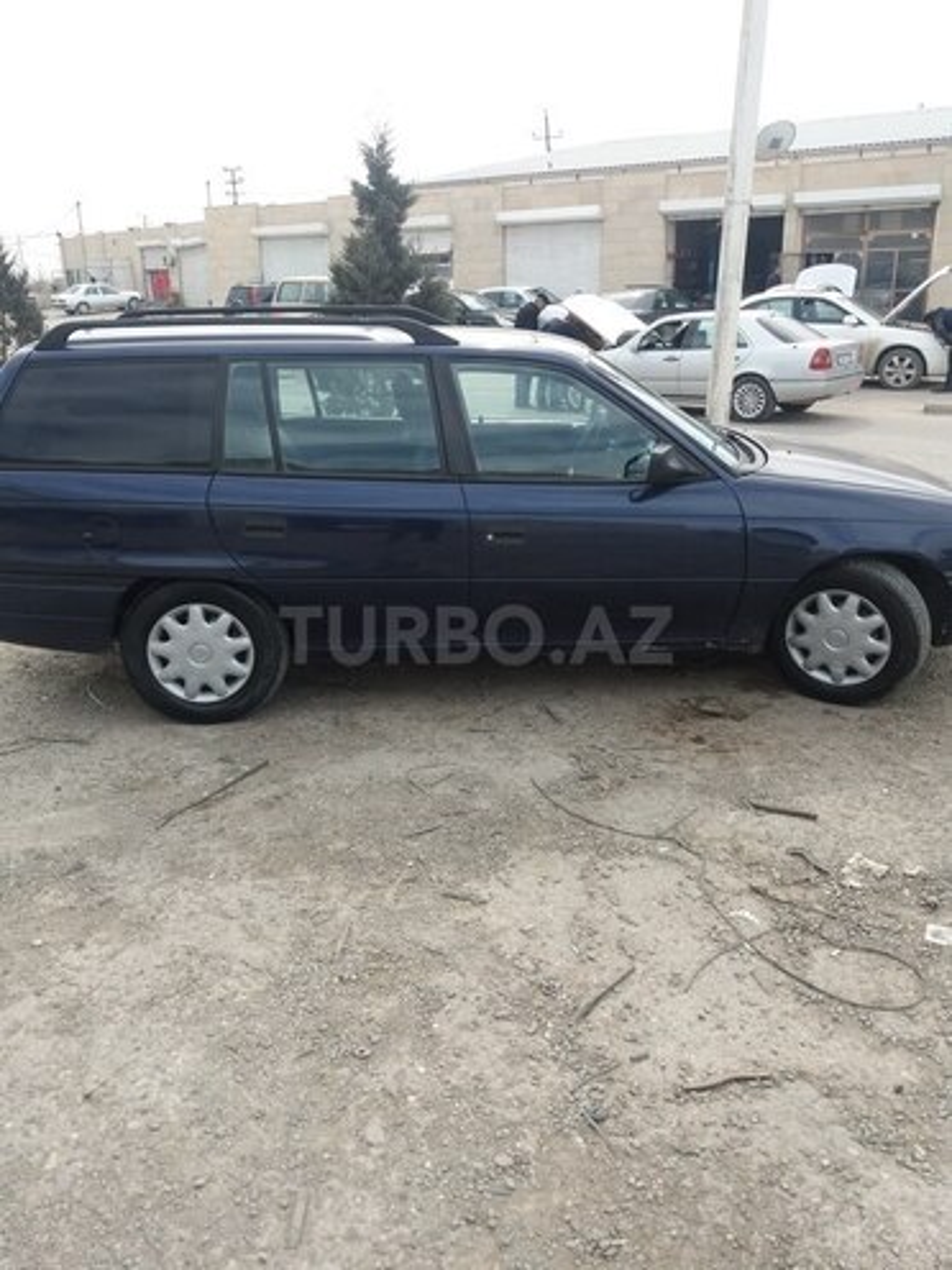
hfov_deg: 49.7
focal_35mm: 28
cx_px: 476
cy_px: 635
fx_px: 1027
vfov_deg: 63.4
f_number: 1.9
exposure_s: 1/694
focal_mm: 3.7
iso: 64
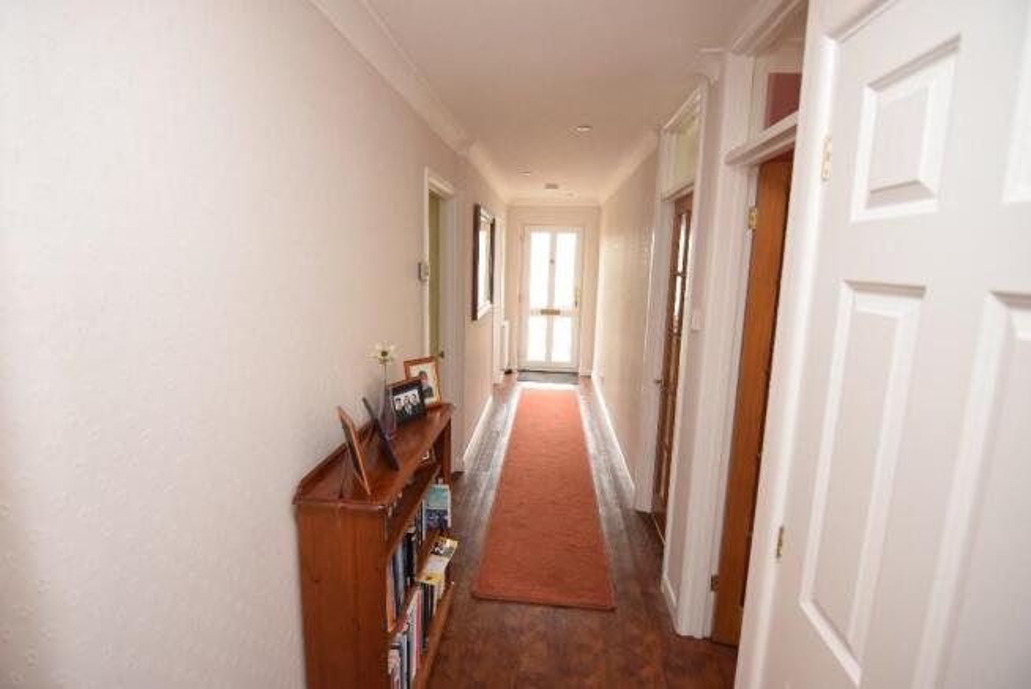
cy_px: 344
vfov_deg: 72.1
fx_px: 473
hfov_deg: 94.9
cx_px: 516
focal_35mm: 16
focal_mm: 11
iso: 1100
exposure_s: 1/60
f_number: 2.8
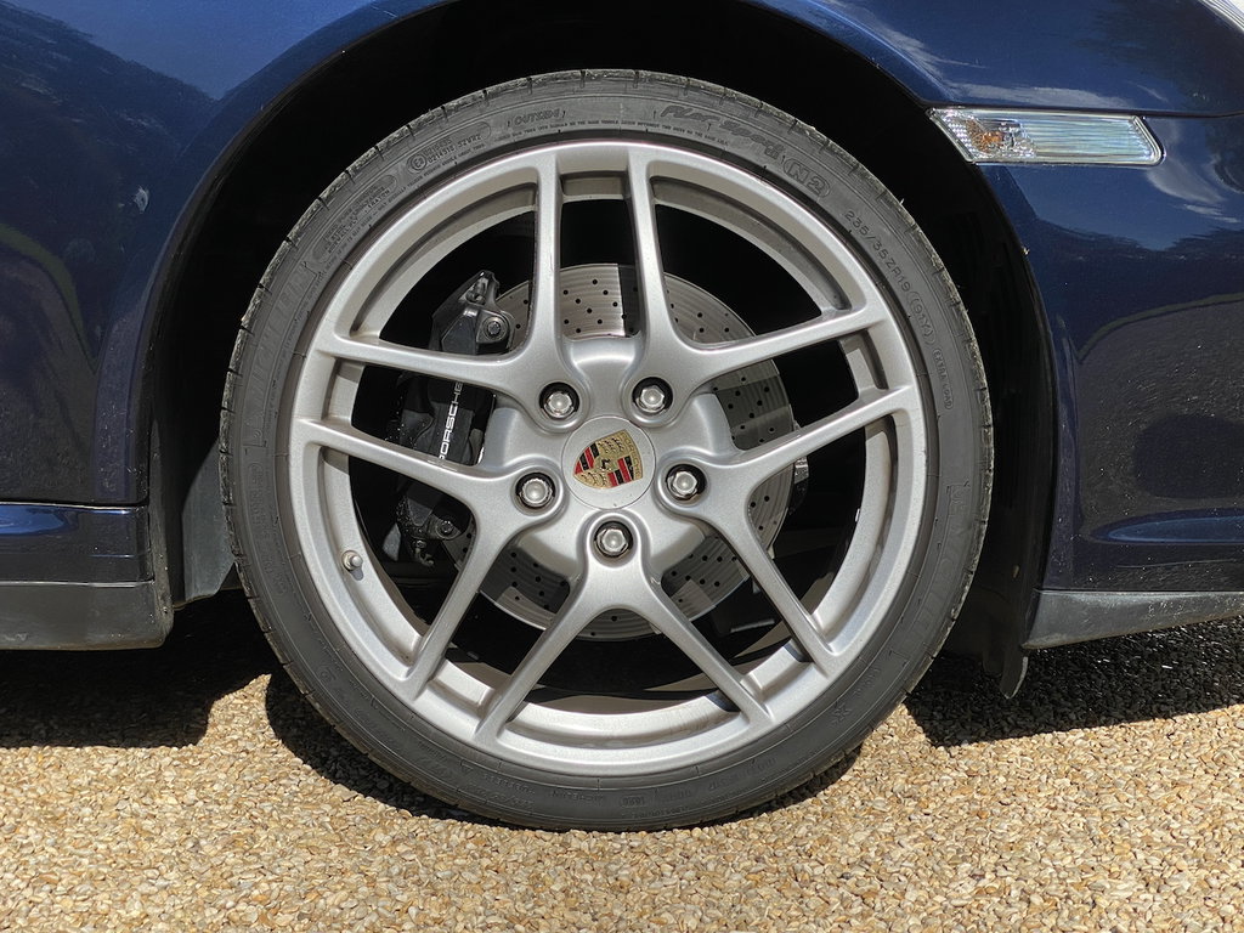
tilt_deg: -7.6
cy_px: 466
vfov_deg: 28.0
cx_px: 622
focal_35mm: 52
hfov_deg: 36.8
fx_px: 1869
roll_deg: -0.2
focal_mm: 6
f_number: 2
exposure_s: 1/2994
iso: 20
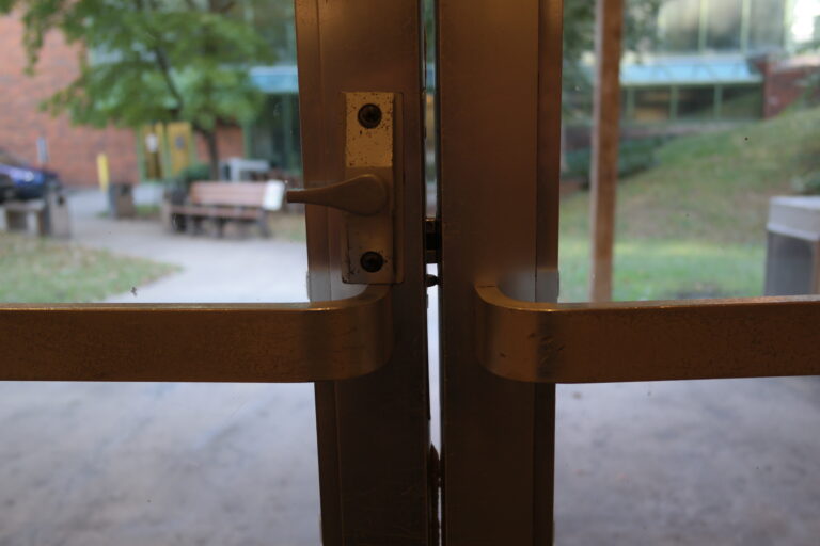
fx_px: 683
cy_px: 273
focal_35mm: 30
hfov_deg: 61.9
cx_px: 410
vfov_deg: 43.6
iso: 200
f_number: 3.5
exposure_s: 1/40
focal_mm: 20
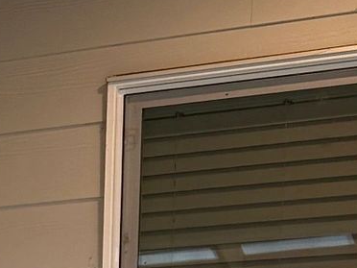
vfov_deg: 8.4
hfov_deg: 10.3
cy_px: 590
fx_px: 1702
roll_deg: -1.1
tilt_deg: -0.4
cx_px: -521
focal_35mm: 165
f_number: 1.78
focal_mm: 6.76
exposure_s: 1/121
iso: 64
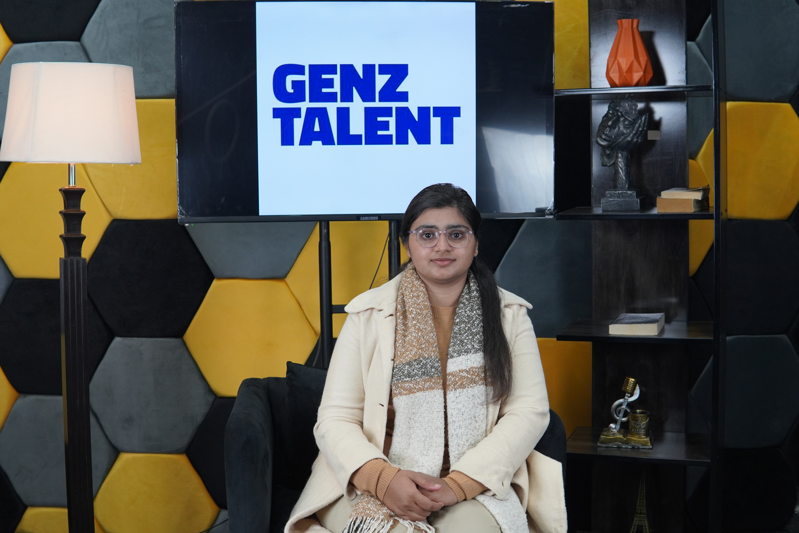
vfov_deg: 29.9
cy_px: 266
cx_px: 400
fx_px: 999
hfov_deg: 43.6
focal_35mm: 45
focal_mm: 30
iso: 800
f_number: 4
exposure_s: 1/160
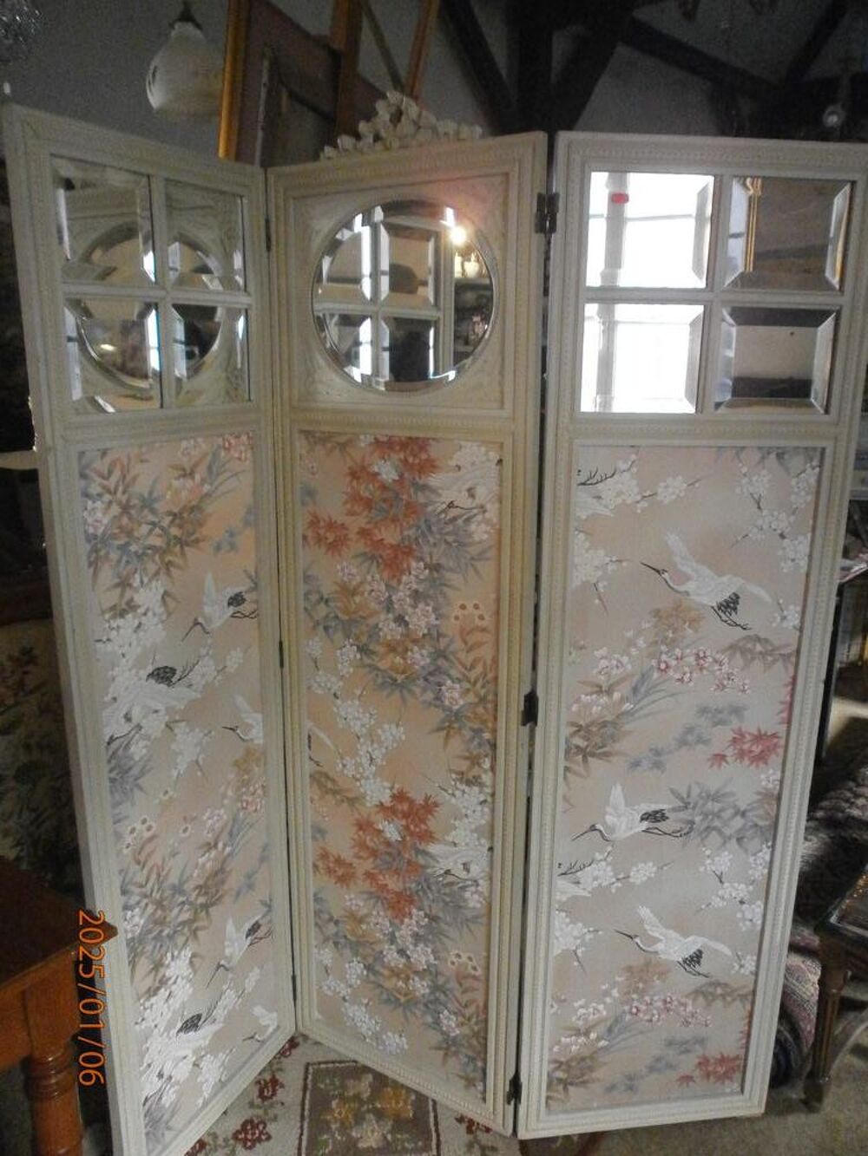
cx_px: 434
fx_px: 903
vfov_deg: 65.3
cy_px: 578
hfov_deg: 51.4
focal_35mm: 27
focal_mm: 4.8
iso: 800
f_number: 2.9
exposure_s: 1/40
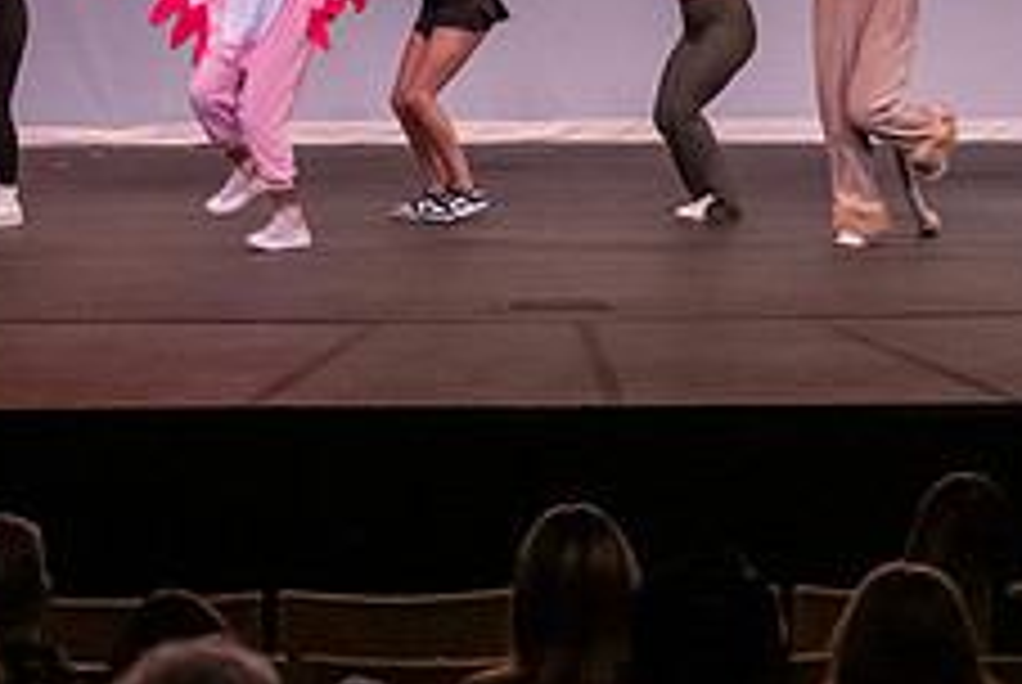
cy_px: -52
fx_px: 4207
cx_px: 662
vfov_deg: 9.2
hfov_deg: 13.8
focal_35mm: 148
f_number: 3.2
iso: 4000
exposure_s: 1/250
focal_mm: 58
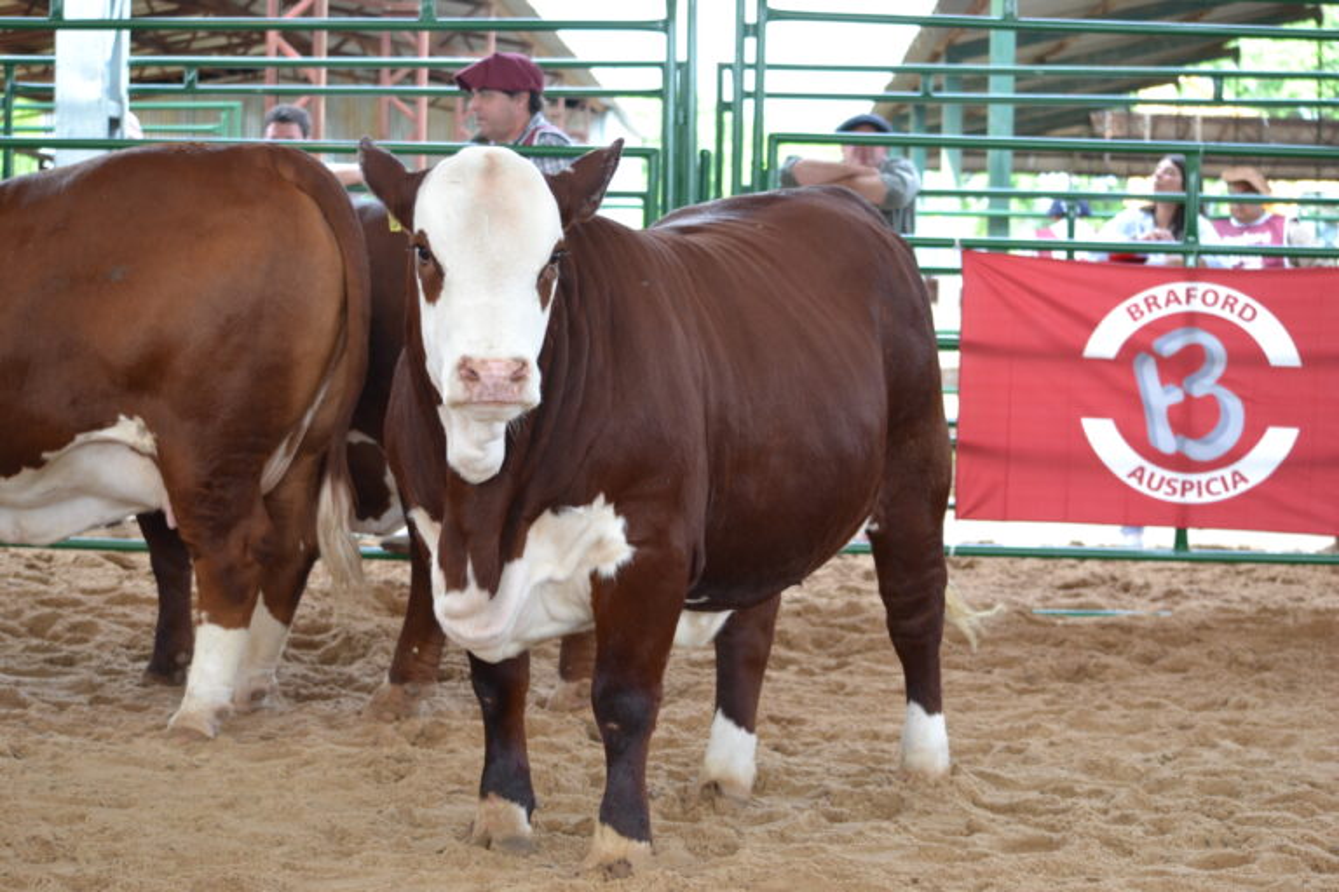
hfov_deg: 24.6
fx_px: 3068
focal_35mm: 82
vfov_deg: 16.6
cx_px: 670
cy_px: 446
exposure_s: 1/125
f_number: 5.6
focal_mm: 55
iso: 400
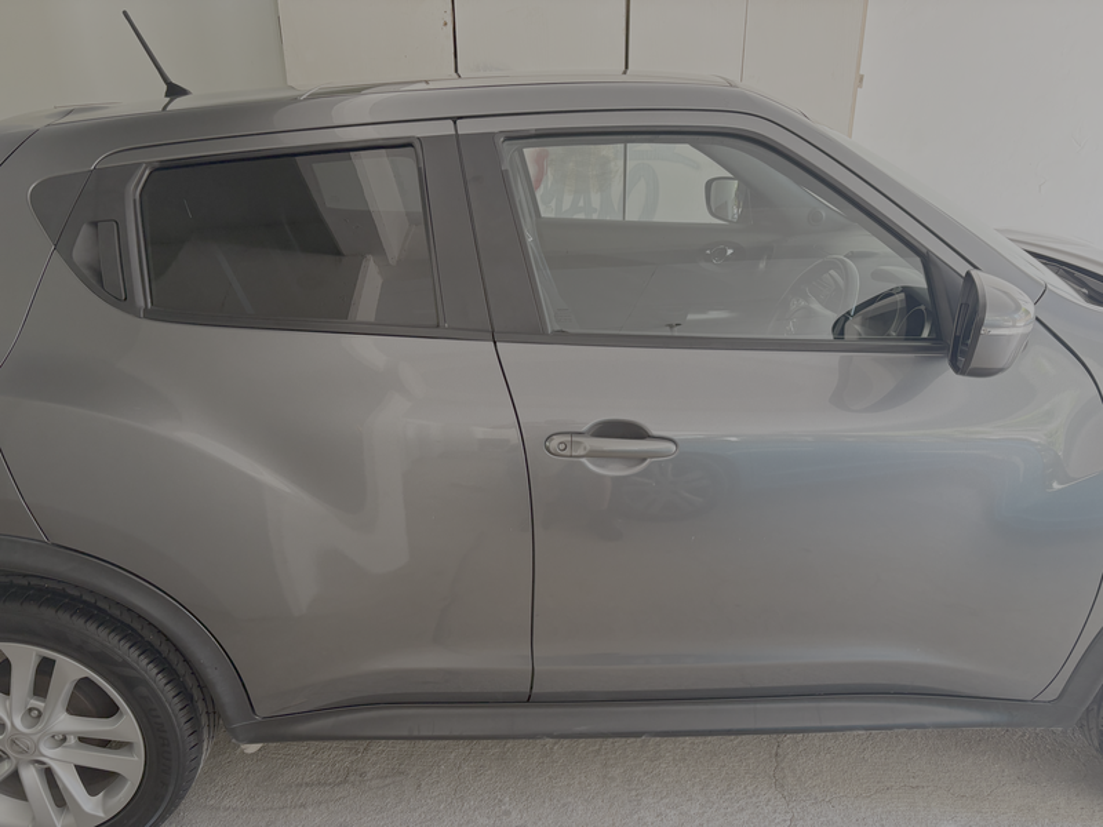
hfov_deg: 67.3
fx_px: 828
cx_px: 552
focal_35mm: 26
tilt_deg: -20.7
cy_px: 414
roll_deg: +1.4
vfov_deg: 53.1
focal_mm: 5.96
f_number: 1.6
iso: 125
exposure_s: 1/80
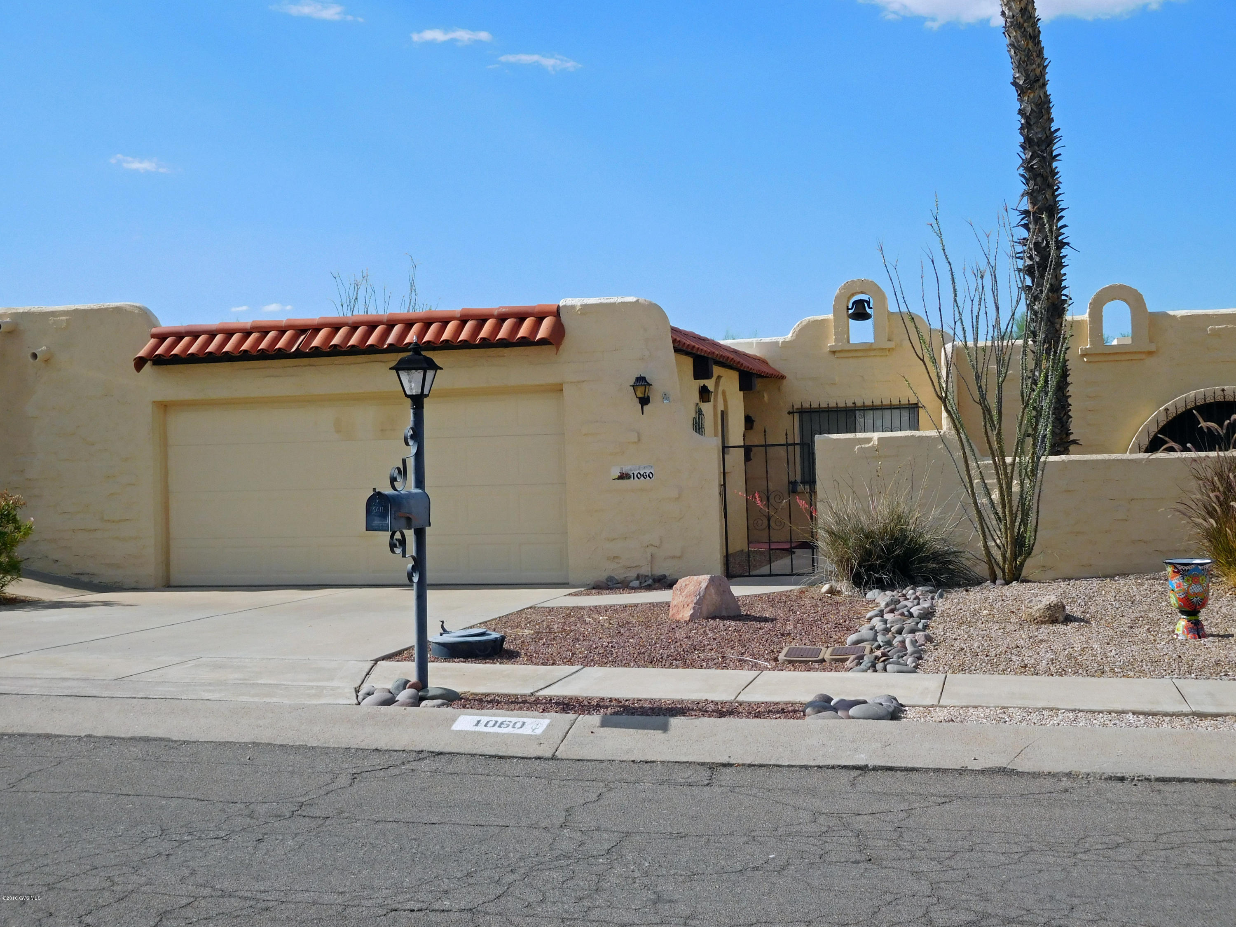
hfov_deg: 42.1
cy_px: 464
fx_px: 1607
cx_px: 618
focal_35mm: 45
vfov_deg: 32.2
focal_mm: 8
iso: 125
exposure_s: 1/1250
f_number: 4
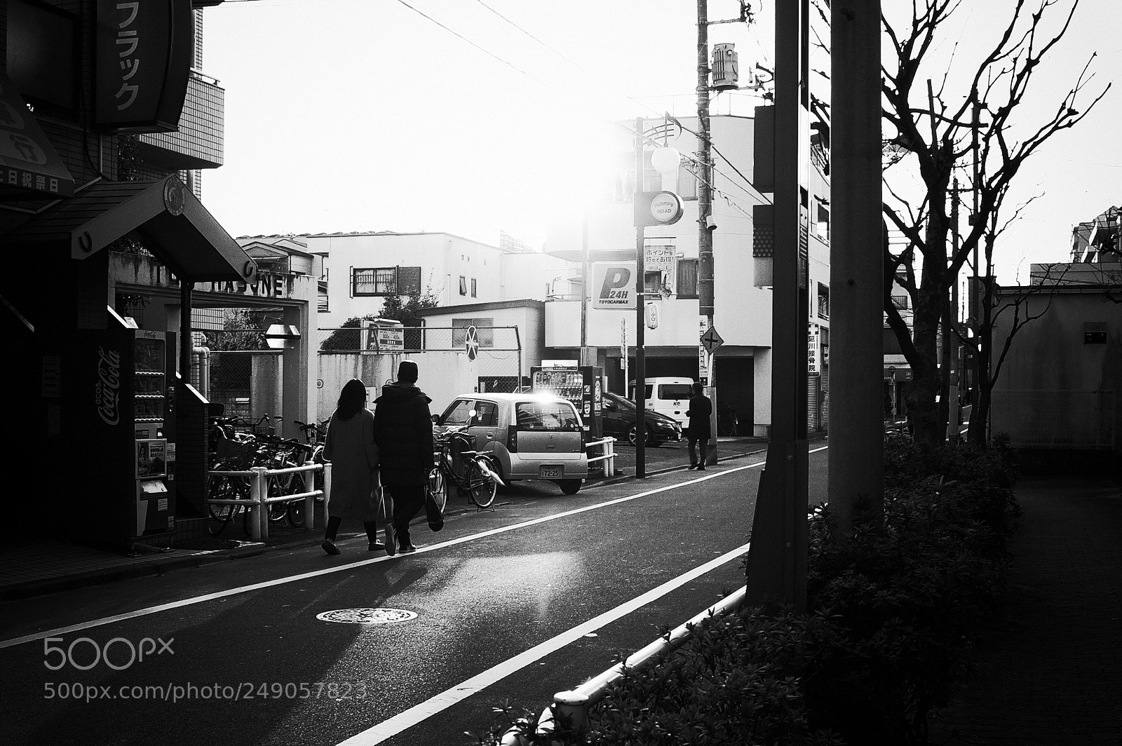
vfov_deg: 28.6
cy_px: 373
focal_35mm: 47
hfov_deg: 41.9
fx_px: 1464
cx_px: 561
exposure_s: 1/125
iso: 100
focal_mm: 18.3
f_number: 4.5
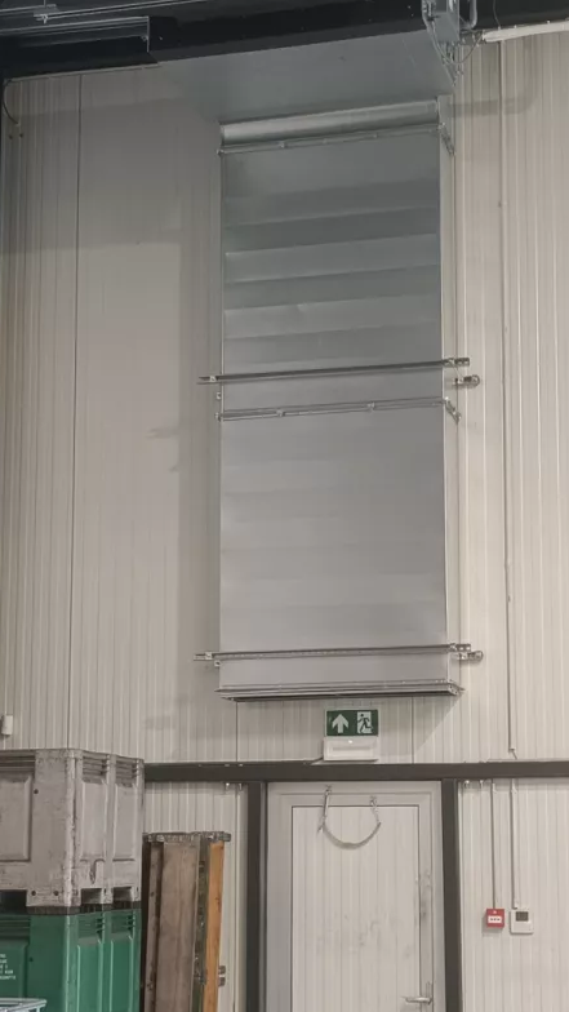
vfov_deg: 32.8
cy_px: 598
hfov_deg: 18.8
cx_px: 354
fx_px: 1717
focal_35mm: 64
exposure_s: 1/50
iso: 703
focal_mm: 6.14
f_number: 1.65
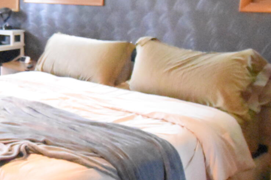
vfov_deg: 22.2
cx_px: -19
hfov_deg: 29.9
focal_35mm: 61
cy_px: 68
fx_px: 459
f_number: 4.5
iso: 12800
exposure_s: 1/100
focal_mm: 10
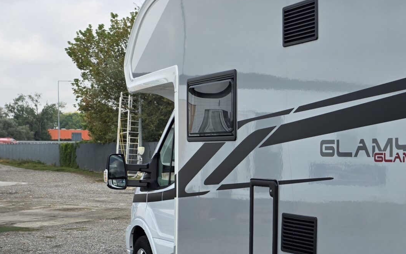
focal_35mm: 59
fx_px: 653
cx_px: 452
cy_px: 182
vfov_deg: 21.8
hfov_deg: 30.7
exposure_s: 1/3151
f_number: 1.7
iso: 80
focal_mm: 6.25
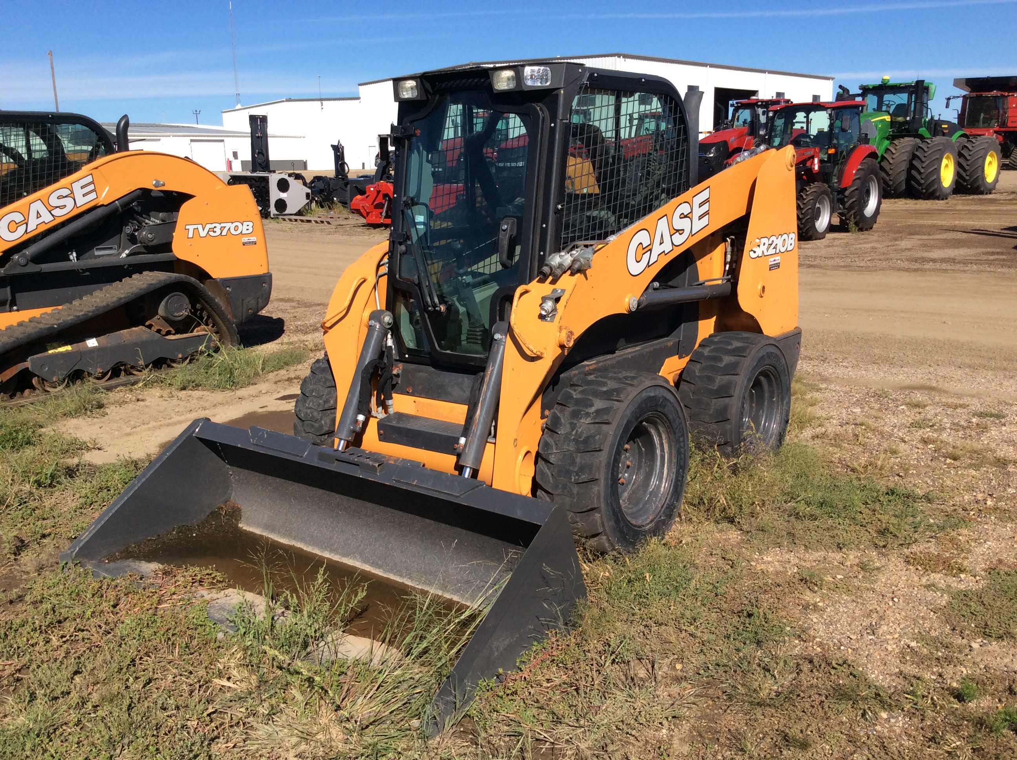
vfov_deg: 44.1
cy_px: 380
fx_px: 939
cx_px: 508
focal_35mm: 32
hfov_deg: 56.9
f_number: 2.4
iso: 32
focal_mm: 3.3
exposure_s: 1/1684
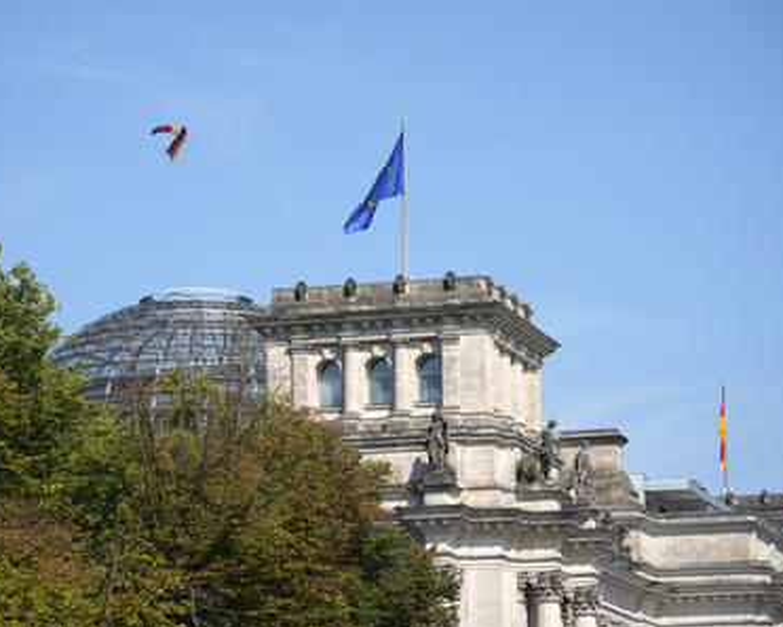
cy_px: 315
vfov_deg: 12.5
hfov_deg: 15.6
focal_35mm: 123
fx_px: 2851
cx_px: 379
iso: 64
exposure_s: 1/500
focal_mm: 108
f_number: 5.6
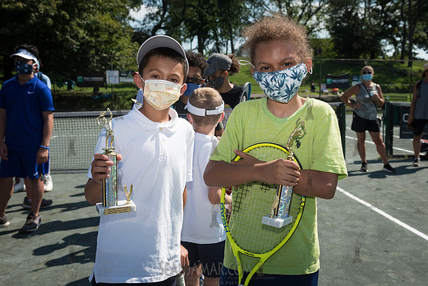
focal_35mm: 37
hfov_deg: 51.3
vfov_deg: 35.7
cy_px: 140
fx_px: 444
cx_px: 243
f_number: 5.6
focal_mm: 31
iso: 125
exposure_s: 1/640
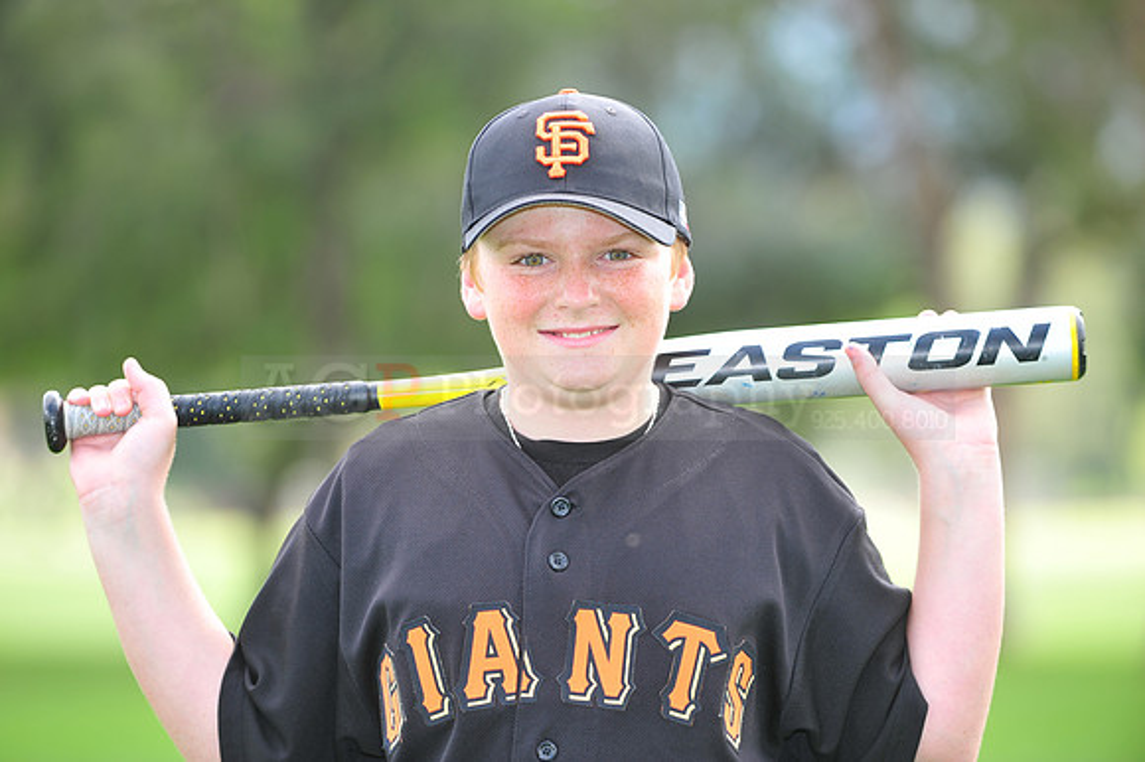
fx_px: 6357
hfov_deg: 10.3
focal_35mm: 200
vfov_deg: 6.9
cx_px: 572
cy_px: 381
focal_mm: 200
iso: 200
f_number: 4.5
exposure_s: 1/200
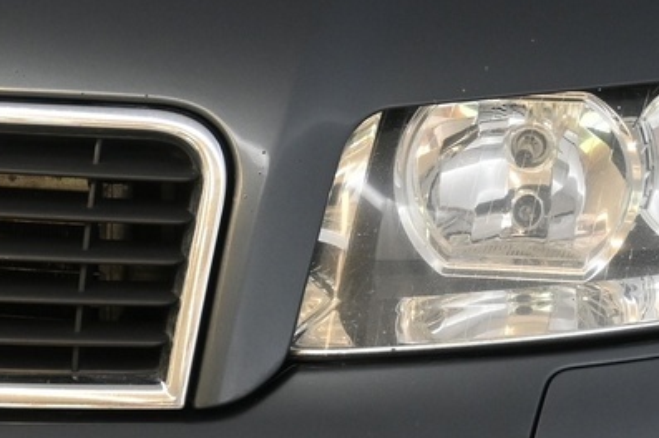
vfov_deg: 7.1
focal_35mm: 193
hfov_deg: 10.5
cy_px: 365
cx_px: -90
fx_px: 3530
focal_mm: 31.5
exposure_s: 1/50
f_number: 5
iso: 720
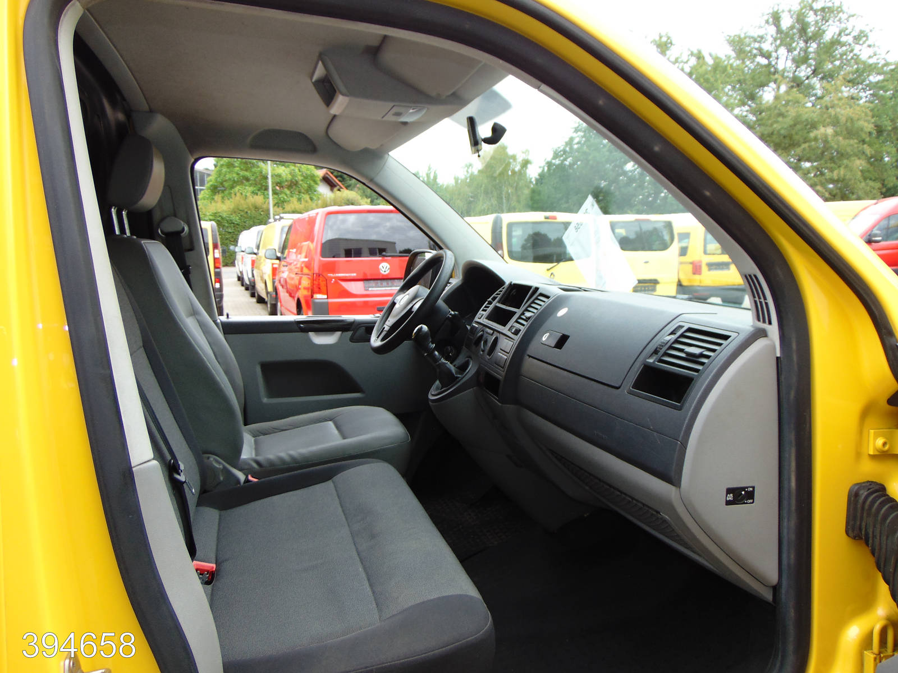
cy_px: 336
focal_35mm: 25
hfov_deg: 69.4
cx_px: 449
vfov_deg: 54.9
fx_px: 649
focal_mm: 4.5
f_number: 3
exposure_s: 1/100
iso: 80
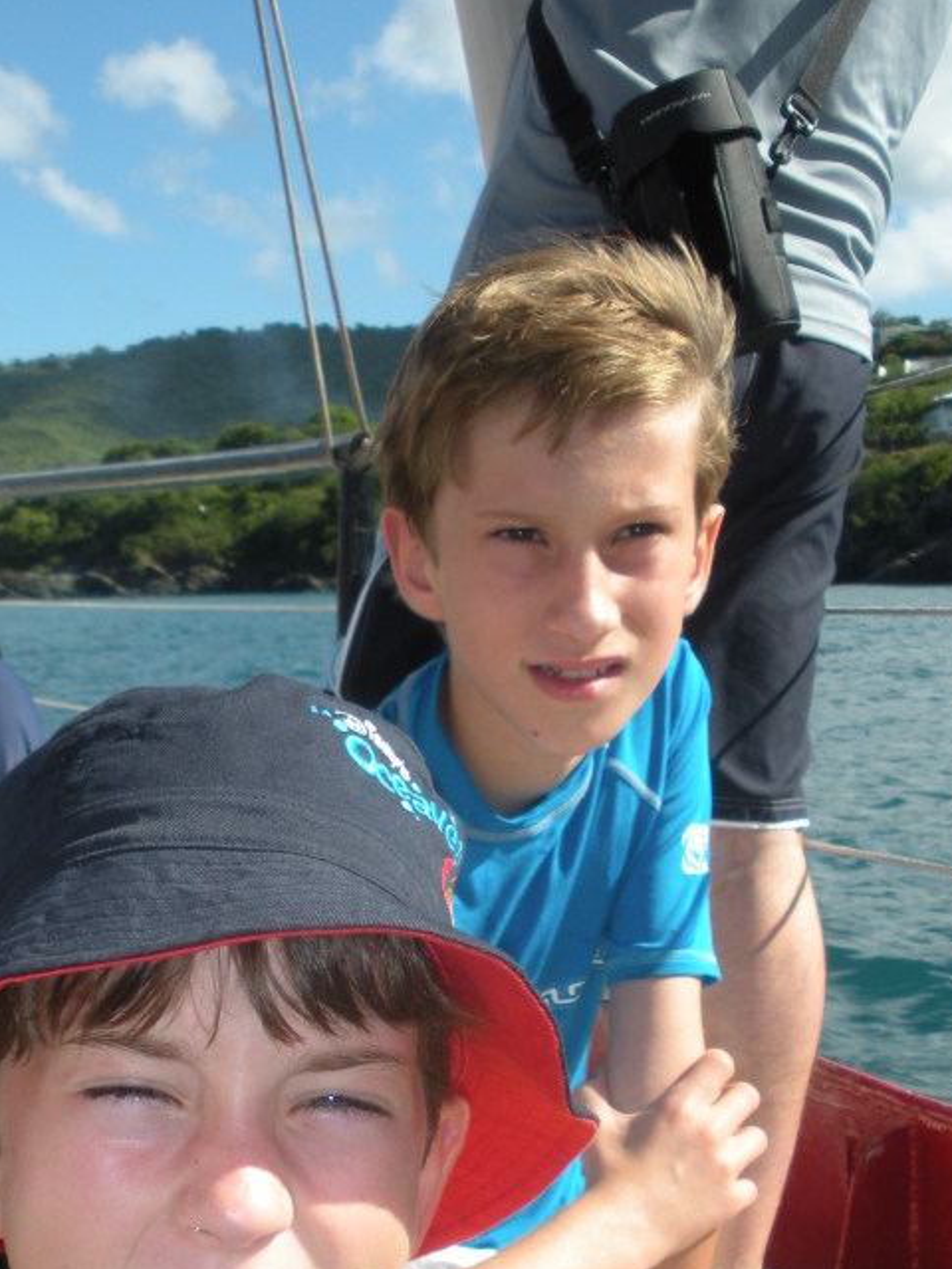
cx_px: 347
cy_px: 1003
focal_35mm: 60
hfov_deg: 24.3
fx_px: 2200
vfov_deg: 31.4
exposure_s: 1/541
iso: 64
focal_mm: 6.3
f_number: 3.5
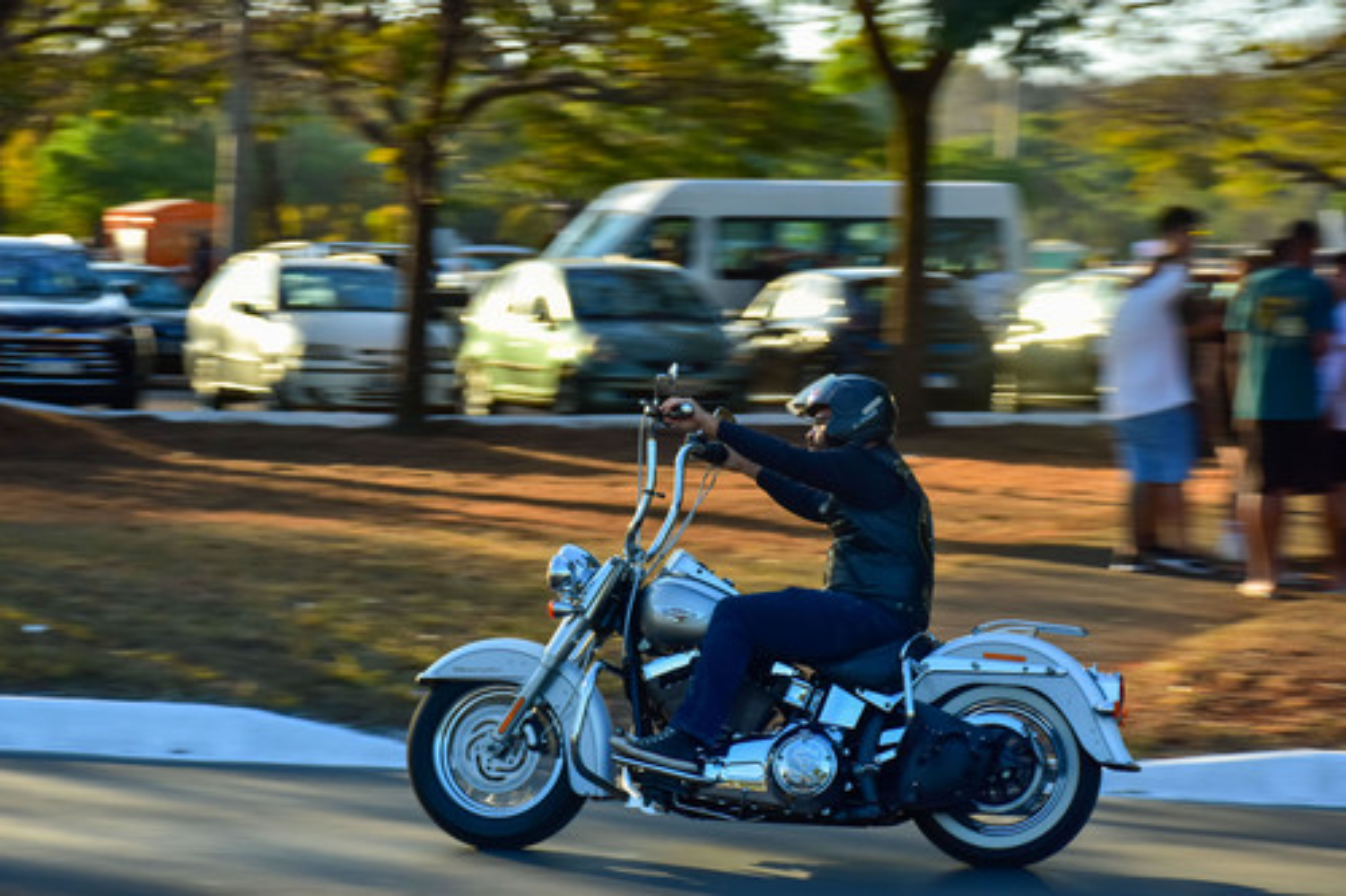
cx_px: 673
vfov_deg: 13.8
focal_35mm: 99
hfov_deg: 20.6
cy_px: 448
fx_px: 3700
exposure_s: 1/160
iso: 250
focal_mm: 66
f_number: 7.1
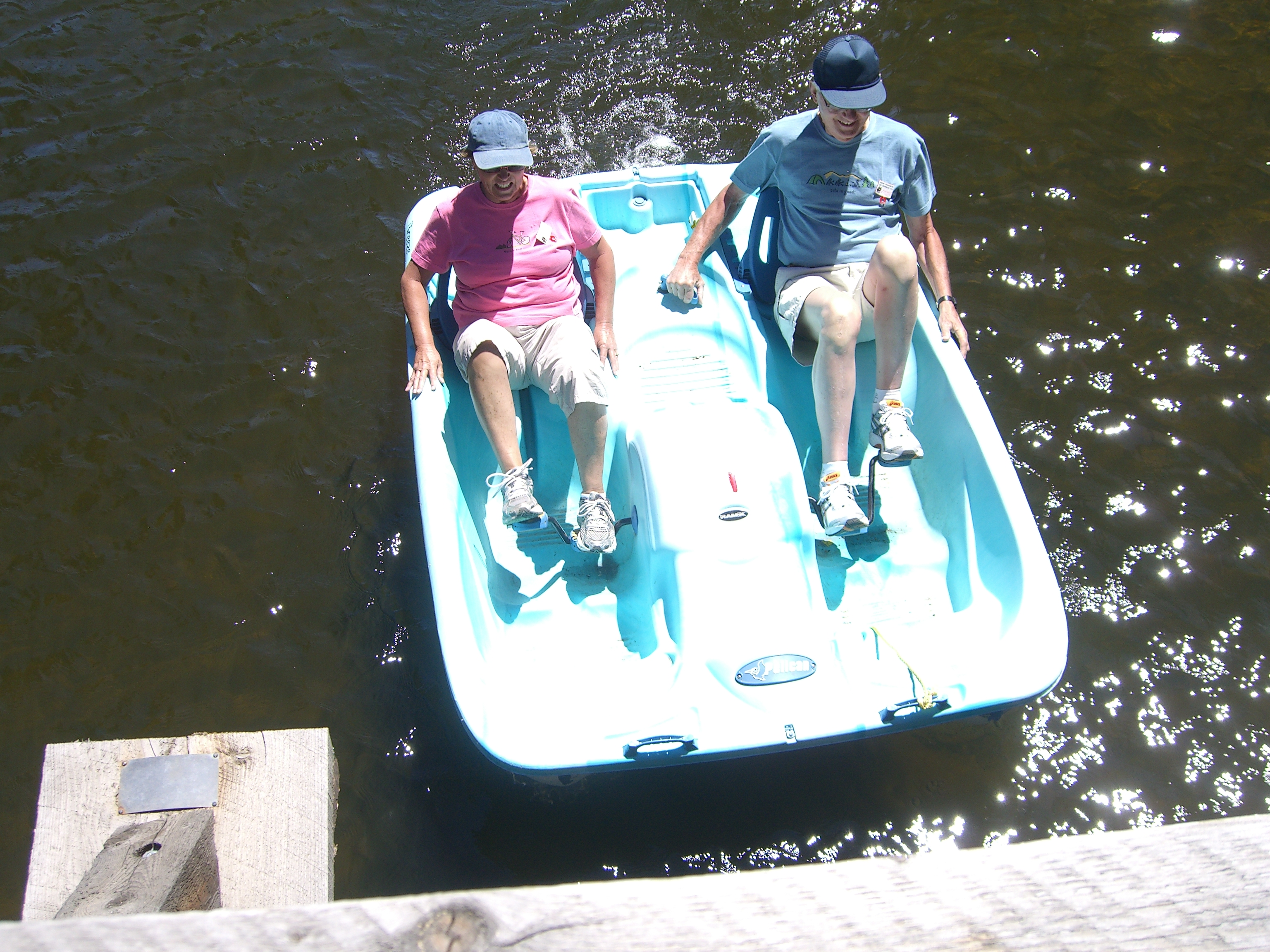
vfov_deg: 37.7
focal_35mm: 38
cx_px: 635
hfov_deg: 49.0
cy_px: 476
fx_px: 1394
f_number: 4
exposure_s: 1/400
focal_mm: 7.9
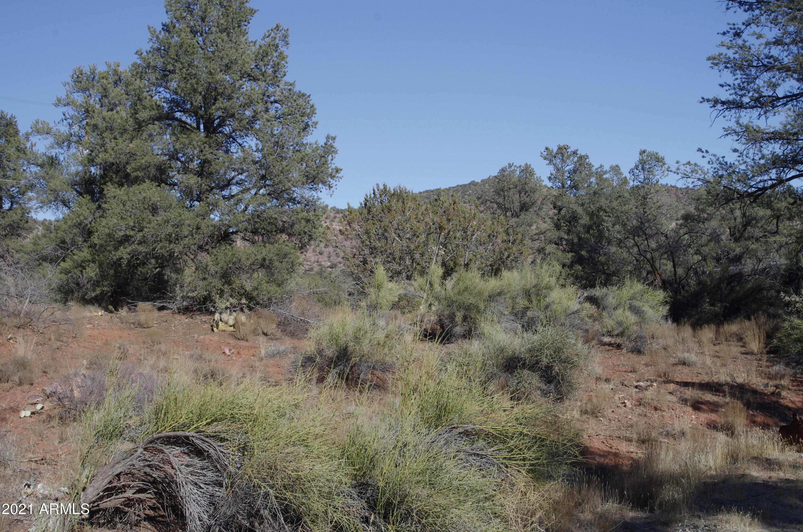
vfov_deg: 31.8
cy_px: 266
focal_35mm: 42
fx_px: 935
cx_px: 402
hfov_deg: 46.5
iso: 640
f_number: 14
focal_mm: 28
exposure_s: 1/160
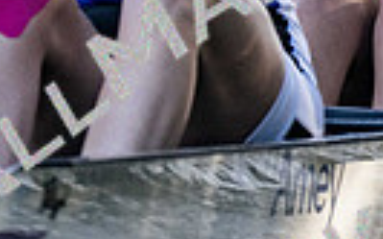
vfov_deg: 0.5
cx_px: 490
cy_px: -200
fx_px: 27795
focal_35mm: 2664
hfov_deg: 0.8
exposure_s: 1/2500
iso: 640
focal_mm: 600
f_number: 4
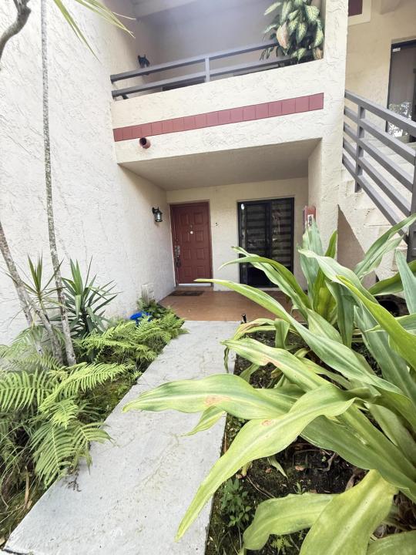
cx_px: 208
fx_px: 224
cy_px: 278
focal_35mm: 14
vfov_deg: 102.1
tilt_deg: -8.7
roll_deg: +2.3
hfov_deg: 85.7
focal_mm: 2.22
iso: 320
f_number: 2.2
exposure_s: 1/77
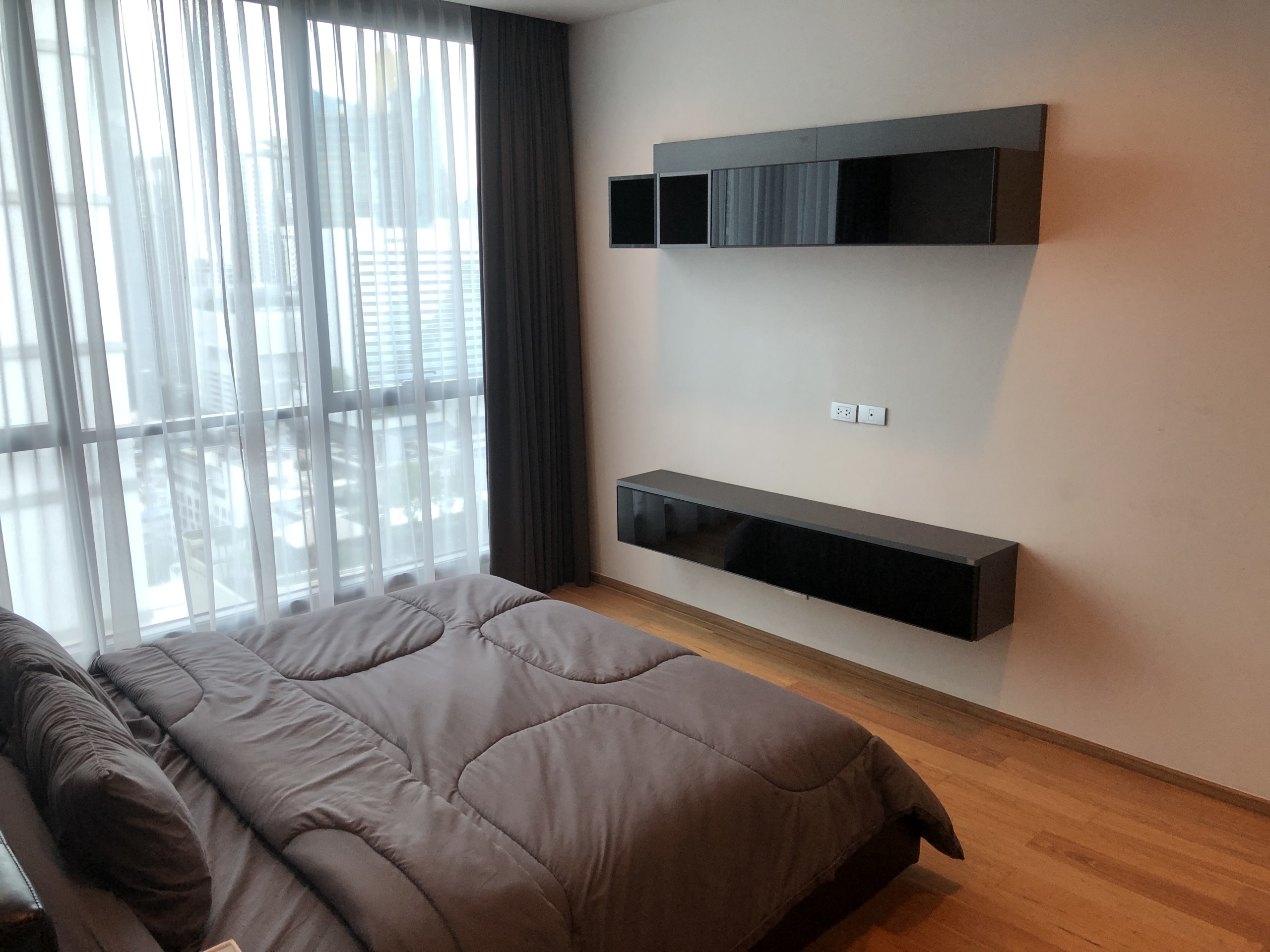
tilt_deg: -10.9
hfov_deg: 63.4
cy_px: 476
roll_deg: -0.1
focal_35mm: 28
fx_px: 1027
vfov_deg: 49.7
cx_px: 635
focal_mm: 3.99
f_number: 1.8
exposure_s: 1/50
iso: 32
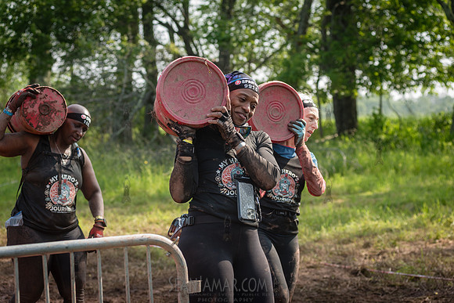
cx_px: 227
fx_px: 1009
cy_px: 152
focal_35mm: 80
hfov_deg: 25.4
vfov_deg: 17.1
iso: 250
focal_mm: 80
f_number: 4.5
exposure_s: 1/400
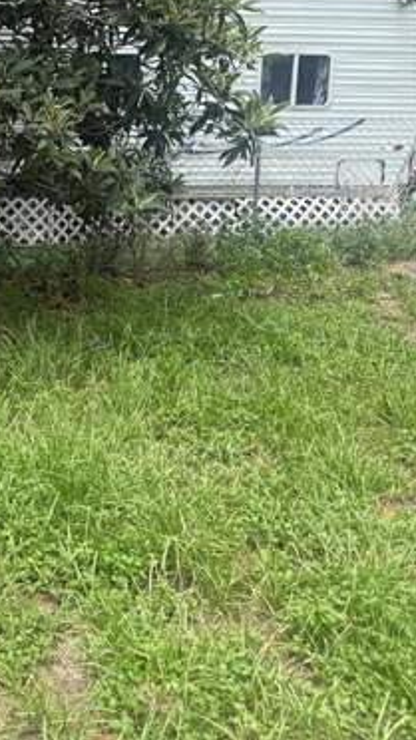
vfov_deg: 44.7
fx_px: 883
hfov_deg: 24.5
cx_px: -58
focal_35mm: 45
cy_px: 233
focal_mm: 6.76
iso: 100
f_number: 1.78
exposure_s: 1/3021
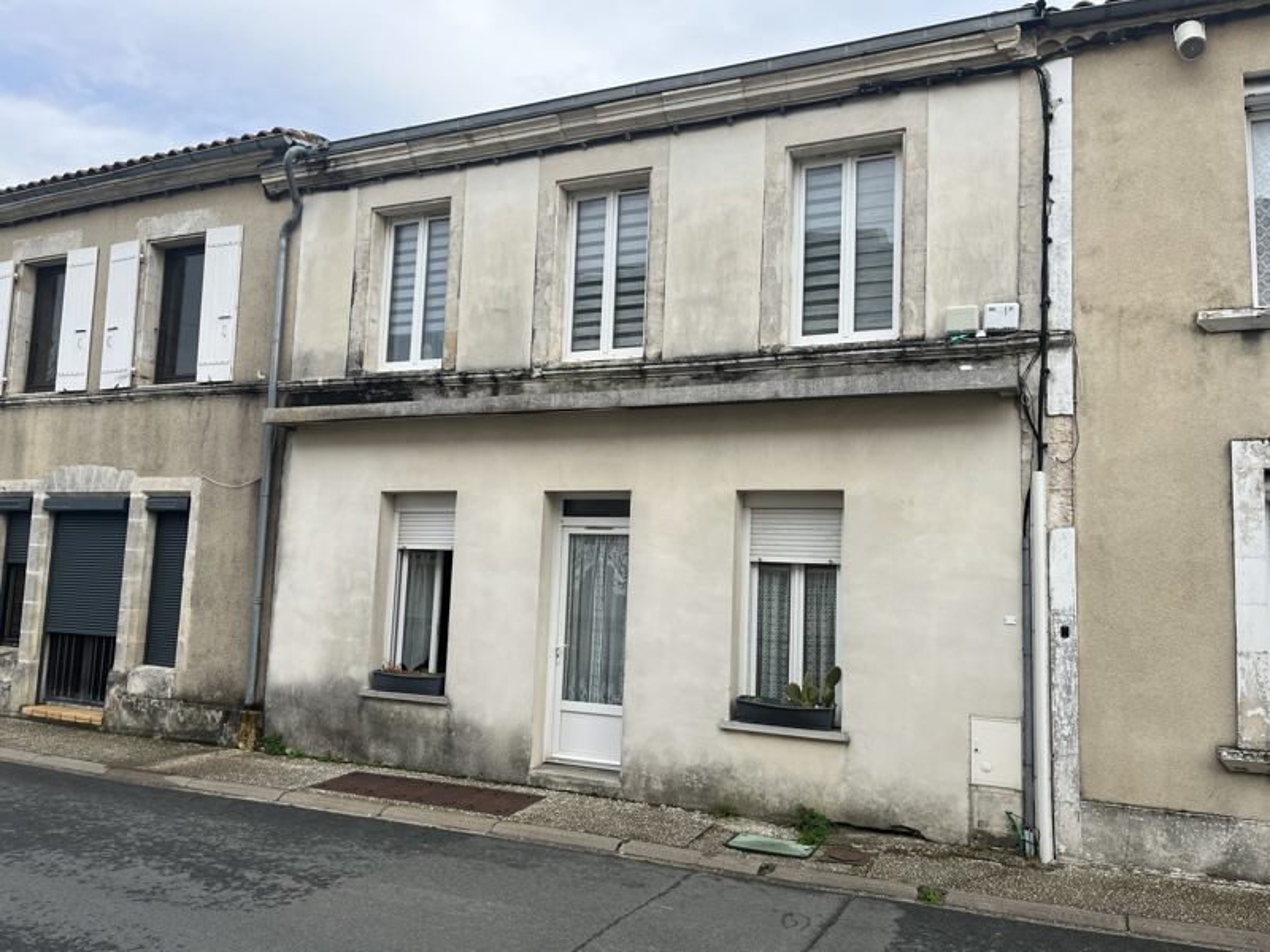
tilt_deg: +4.5
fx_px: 954
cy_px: 476
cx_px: 635
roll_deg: -2.6
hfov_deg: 67.3
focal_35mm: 26
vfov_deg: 53.1
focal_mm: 5.1
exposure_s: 1/1404
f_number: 1.6
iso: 50
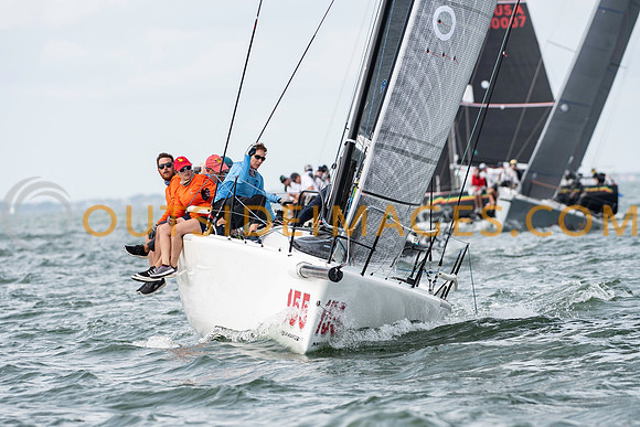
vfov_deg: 3.7
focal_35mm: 375
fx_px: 6668
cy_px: 214
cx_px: 320
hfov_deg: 5.5
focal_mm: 250
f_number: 5.6
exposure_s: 1/1600
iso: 400
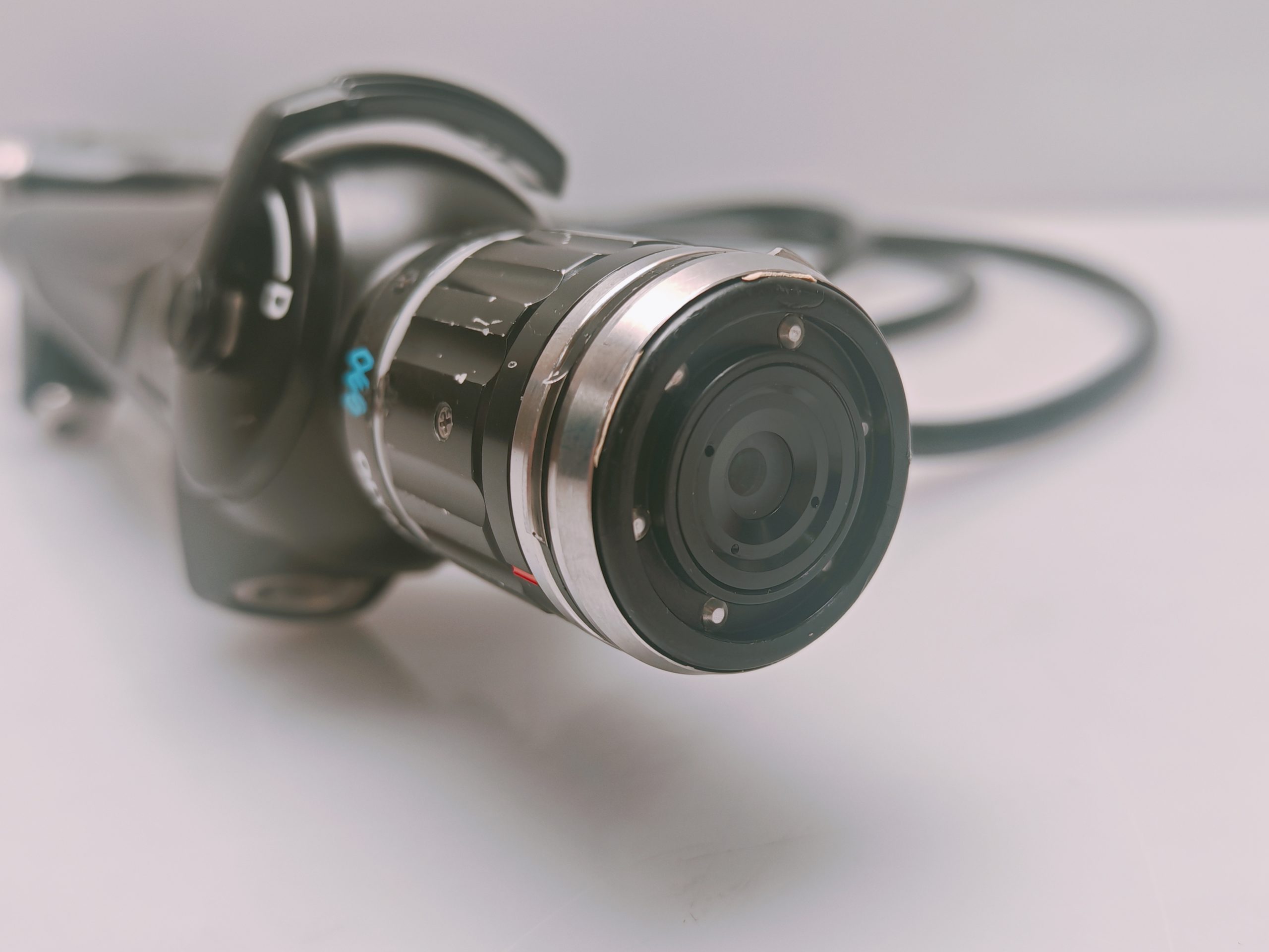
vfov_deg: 39.7
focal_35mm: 36
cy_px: 476
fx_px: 1320
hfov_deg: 51.4
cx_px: 634
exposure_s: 1/100
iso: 100
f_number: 2
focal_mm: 6.83
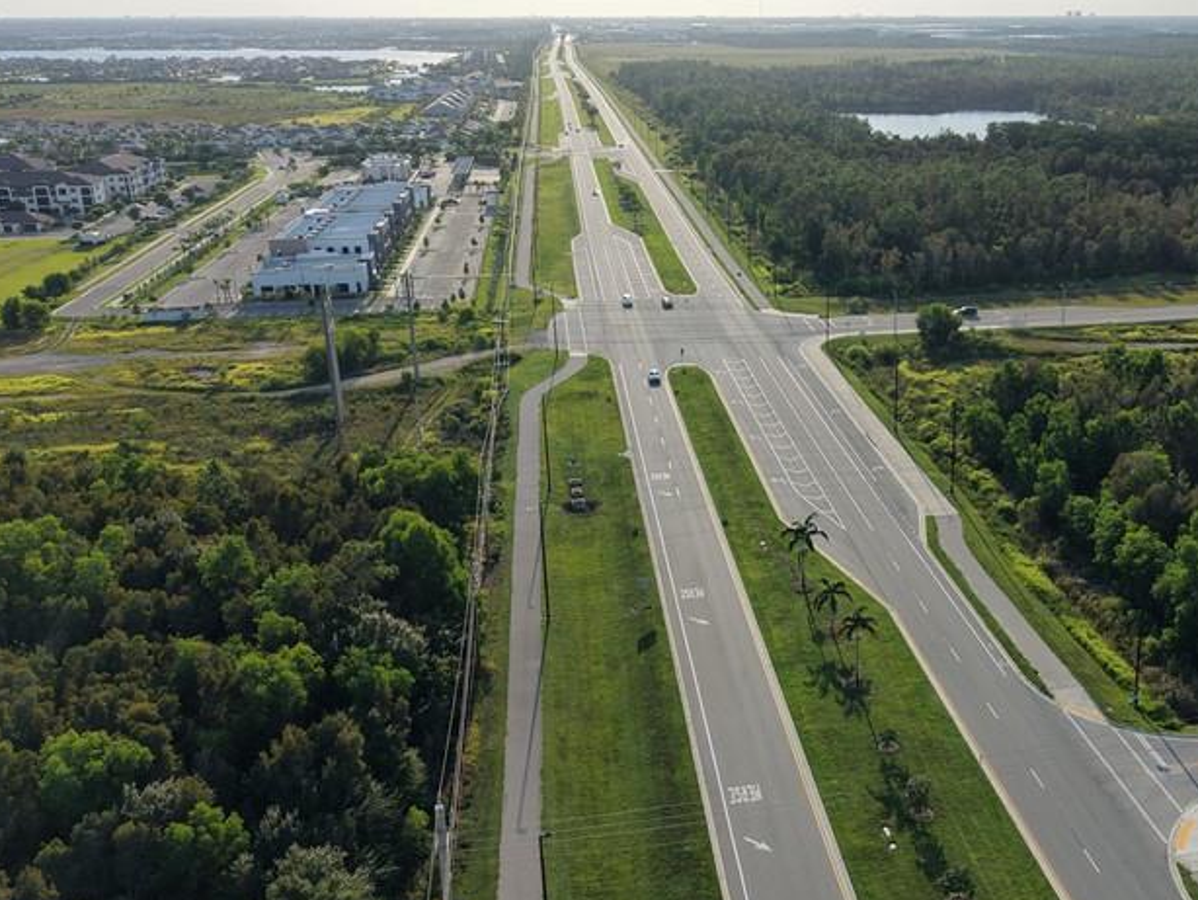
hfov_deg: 45.9
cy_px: 484
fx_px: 1385
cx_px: 821
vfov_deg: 36.0
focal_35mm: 40
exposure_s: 1/8000
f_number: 1.8
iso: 400
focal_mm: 8.67
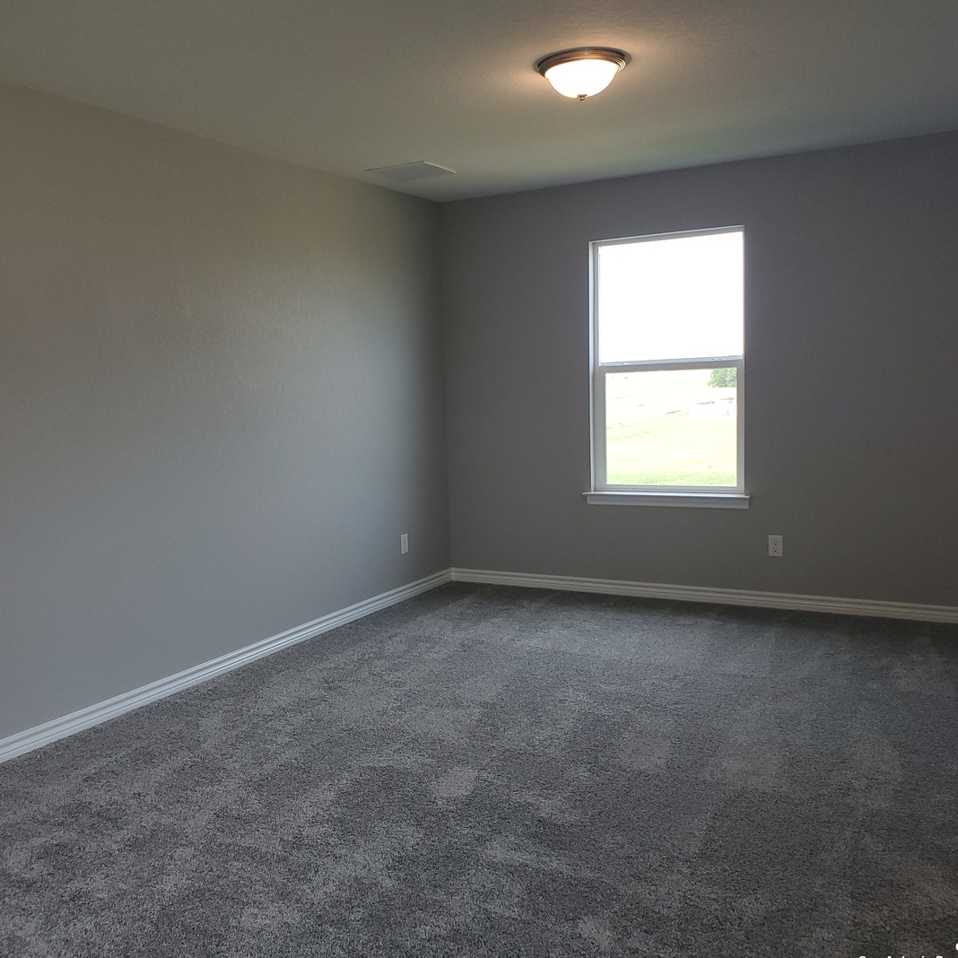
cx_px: 405
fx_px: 971
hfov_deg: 52.3
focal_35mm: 31
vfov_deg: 52.5
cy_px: 483
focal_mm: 4.3
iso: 80
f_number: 2.4
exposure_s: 1/120
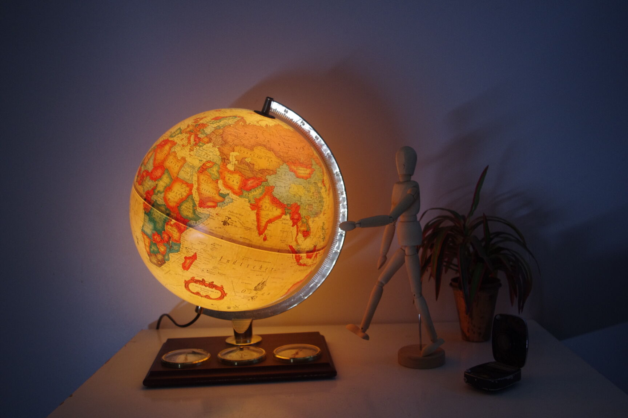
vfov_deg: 36.9
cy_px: 209
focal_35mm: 36
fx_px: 628
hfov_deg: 53.1
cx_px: 314
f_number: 4
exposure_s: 1/60
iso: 800
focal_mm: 24.38
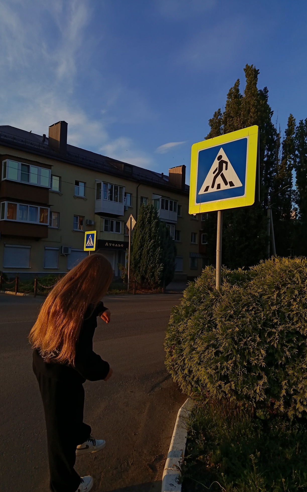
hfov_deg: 47.6
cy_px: 250
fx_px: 348
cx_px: 152
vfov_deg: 70.4
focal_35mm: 26
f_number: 1.7
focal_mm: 5.24
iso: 50
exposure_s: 1/382
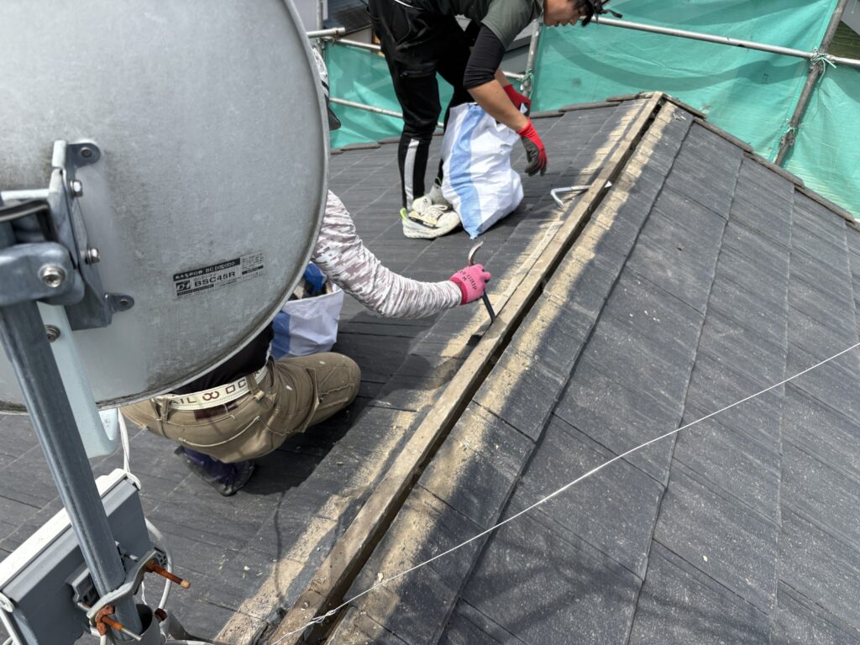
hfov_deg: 67.3
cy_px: 322
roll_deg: -3.6
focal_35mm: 26
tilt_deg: -35.0
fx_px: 646
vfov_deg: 53.1
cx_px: 430
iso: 50
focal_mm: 5.96
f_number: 1.6
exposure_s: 1/2865
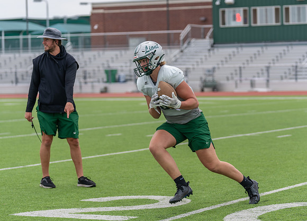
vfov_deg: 10.6
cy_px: 106
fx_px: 1186
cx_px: 172
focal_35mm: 136
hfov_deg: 14.8
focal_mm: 117
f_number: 3.5
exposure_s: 1/1250
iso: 160
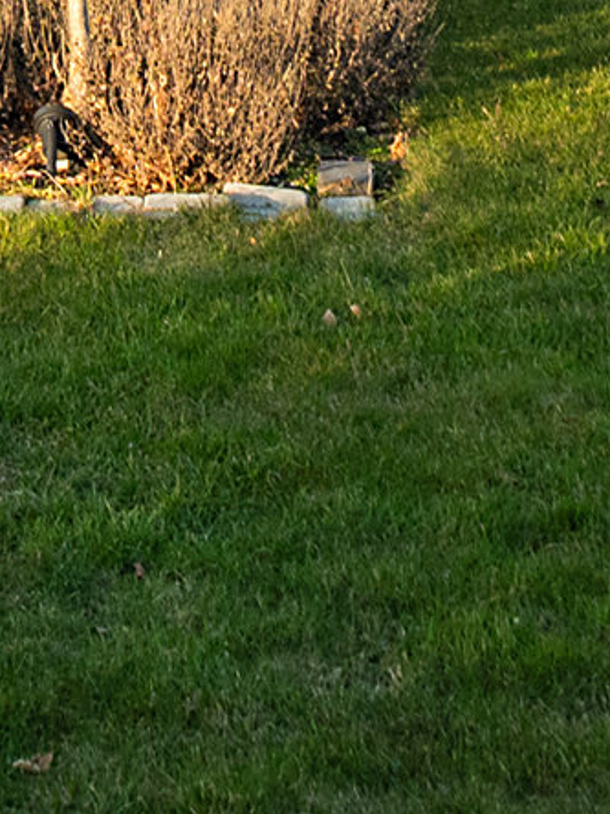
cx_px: 77
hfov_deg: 9.5
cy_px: -781
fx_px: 3665
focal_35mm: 156
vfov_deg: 11.5
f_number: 8
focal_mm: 16
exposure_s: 1/160
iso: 320
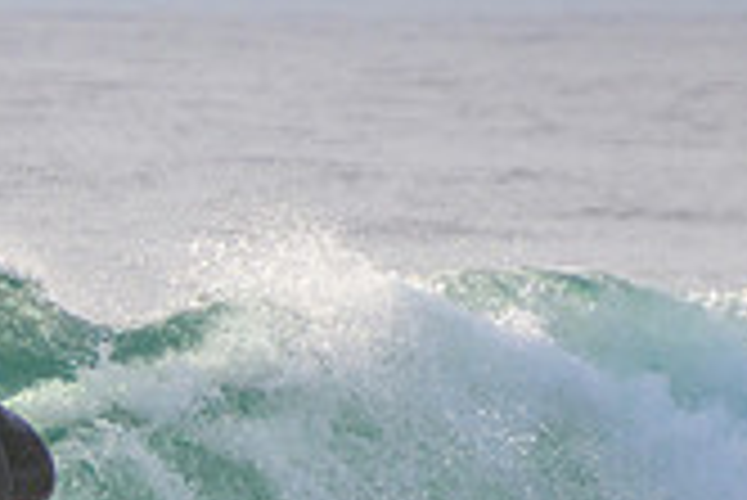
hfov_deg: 1.1
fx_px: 39998
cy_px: 539
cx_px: -307
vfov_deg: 0.7
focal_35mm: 1926
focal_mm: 400
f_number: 5.6
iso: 320
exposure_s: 1/2000
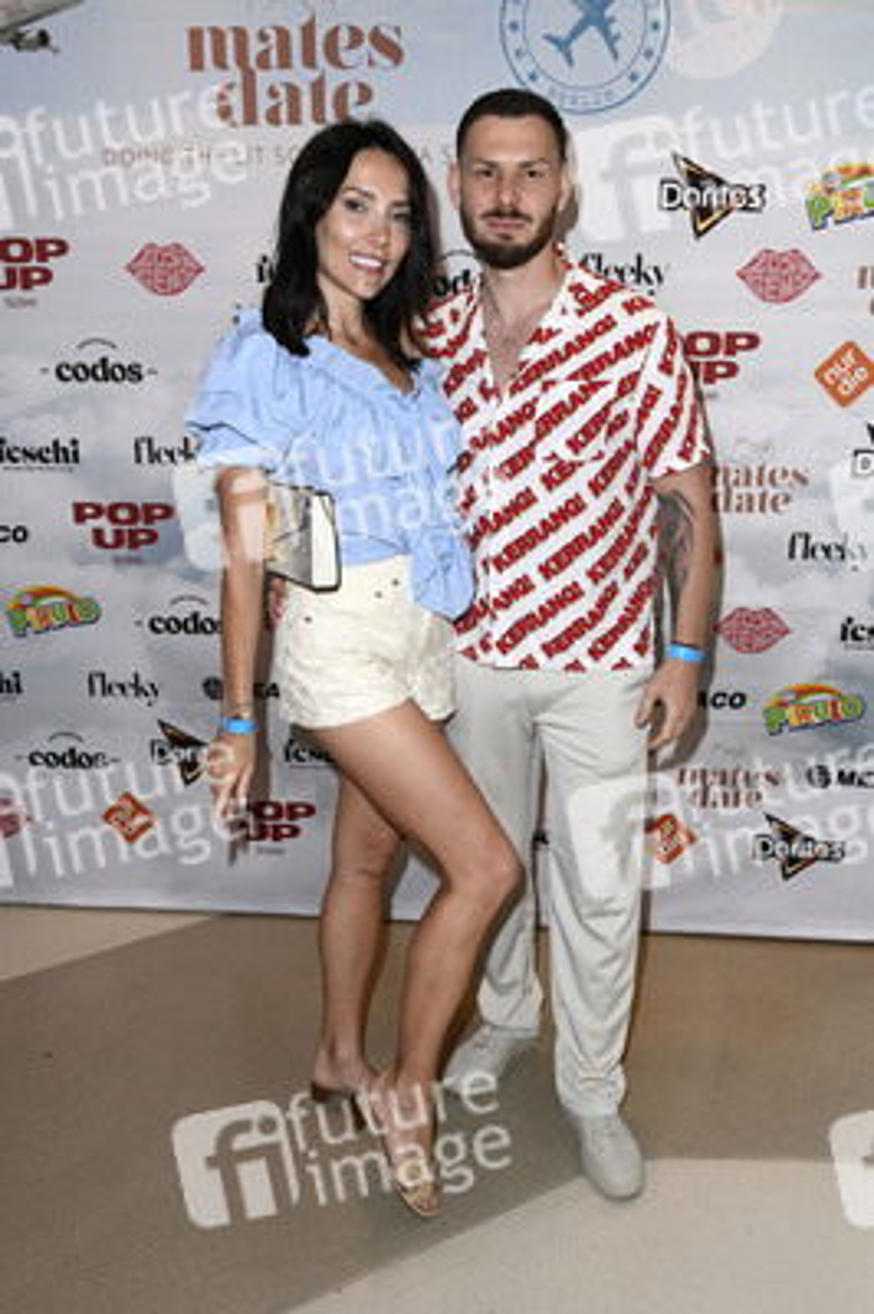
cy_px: 657
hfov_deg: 44.9
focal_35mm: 29
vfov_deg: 63.7
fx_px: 1058
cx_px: 437
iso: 1250
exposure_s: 1/250
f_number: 6.3
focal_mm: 29
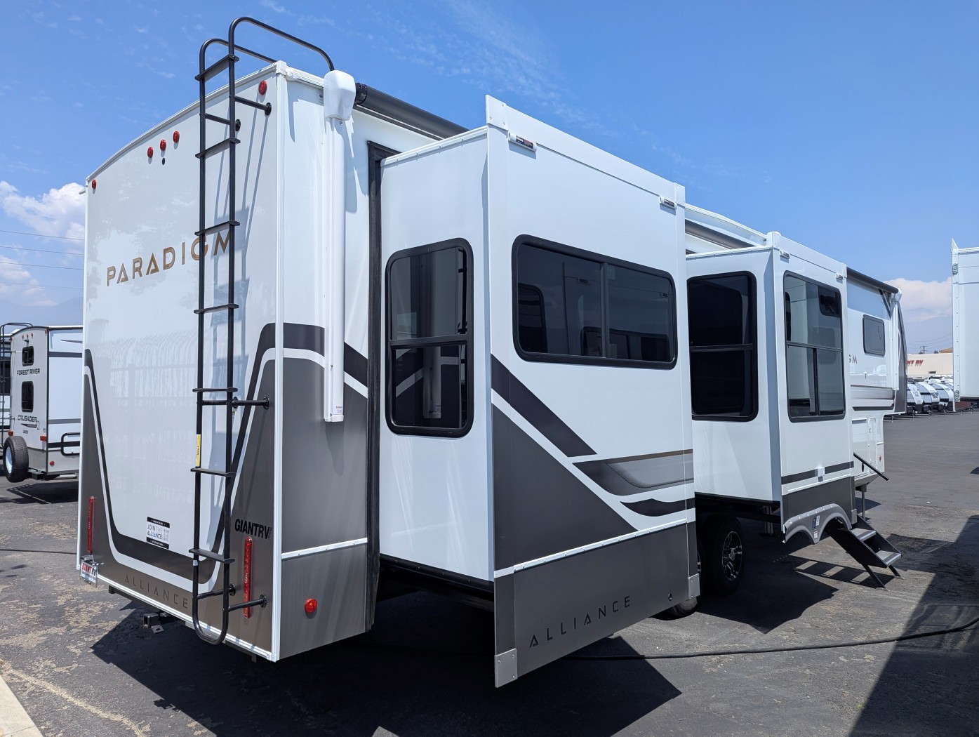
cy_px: 368
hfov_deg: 71.5
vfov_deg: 56.9
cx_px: 490
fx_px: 680
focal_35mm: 24
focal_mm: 6.81
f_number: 1.85
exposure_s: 1/2309
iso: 50
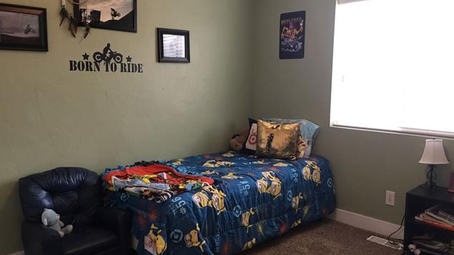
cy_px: 127
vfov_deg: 36.6
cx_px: 228
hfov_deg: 61.0
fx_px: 385
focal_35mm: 32
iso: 64
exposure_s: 1/15
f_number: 2.2
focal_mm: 4.15
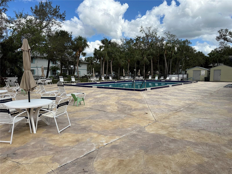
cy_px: 87
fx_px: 161
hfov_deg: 71.6
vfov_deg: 56.8
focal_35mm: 24
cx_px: 116
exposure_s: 1/5525
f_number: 1.78
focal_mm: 6.86
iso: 80
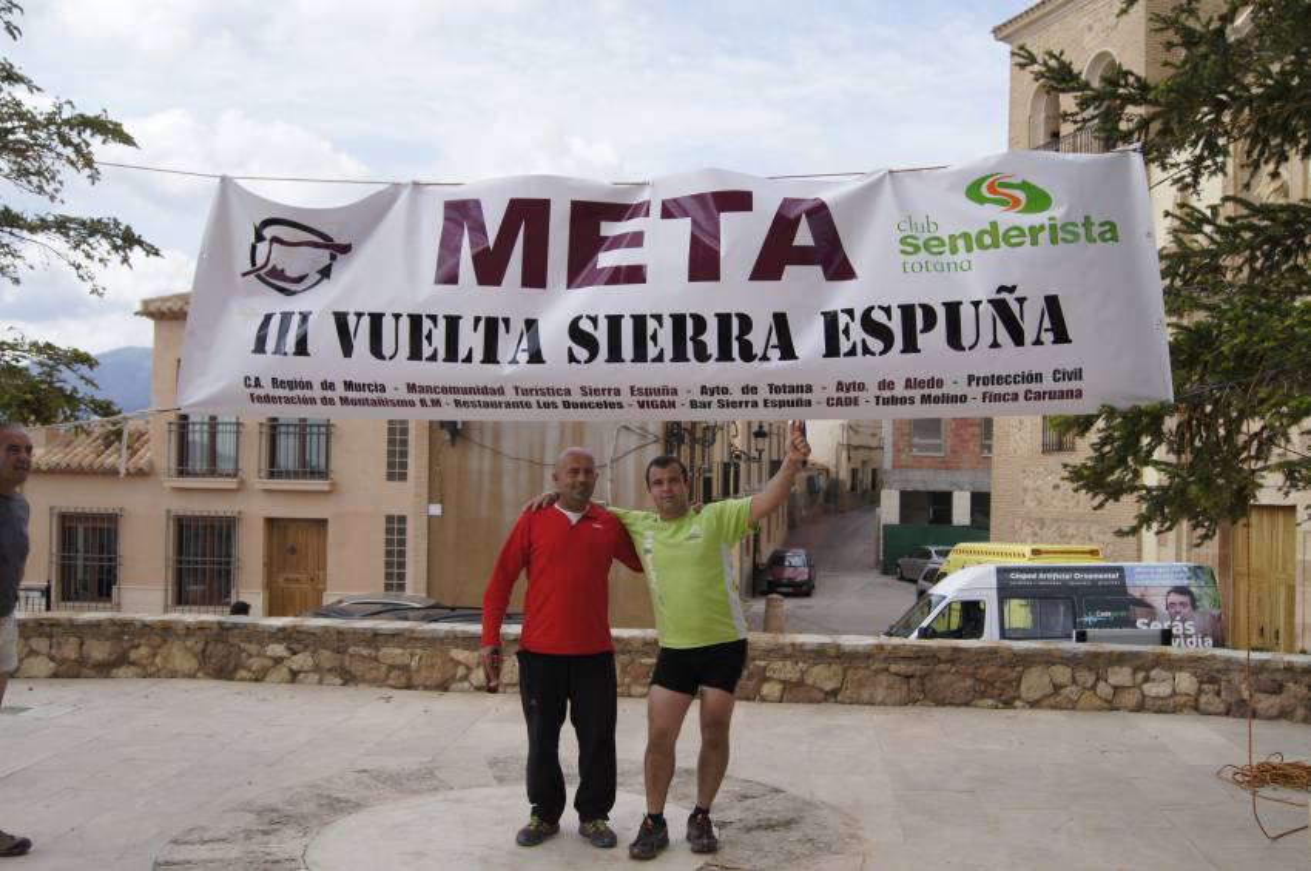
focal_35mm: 36
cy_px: 436
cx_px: 656
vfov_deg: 36.8
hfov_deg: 53.2
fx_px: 1310
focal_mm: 24
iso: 200
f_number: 5
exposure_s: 1/1000
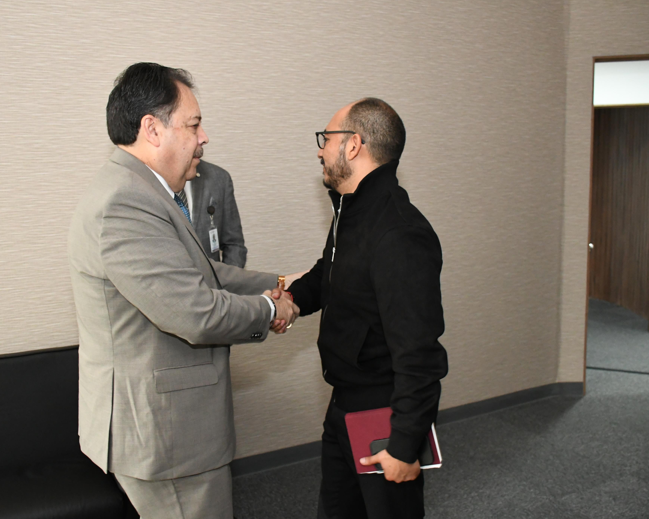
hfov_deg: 52.8
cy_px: 259
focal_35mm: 34
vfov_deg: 43.4
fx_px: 653
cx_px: 297
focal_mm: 20
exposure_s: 1/100
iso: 4000
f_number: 3.5
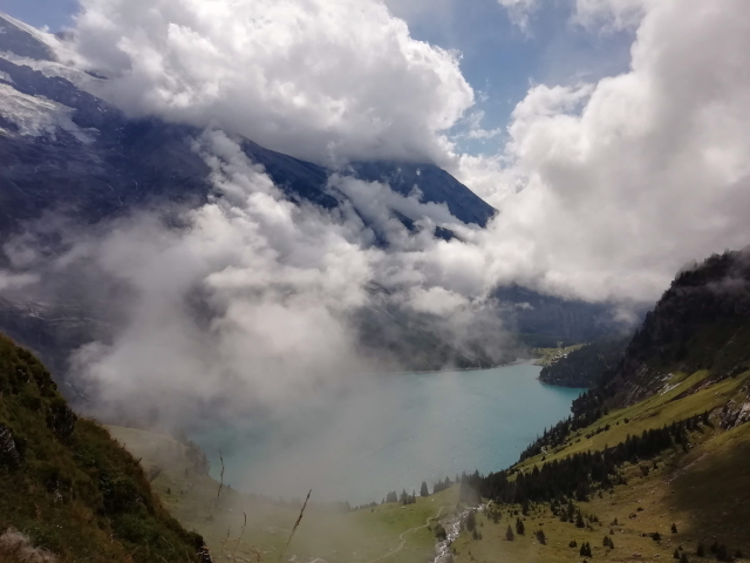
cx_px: 375
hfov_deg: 67.3
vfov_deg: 53.1
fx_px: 563
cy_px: 282
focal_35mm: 26
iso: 50
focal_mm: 3.46
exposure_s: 1/2674
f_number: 2.2
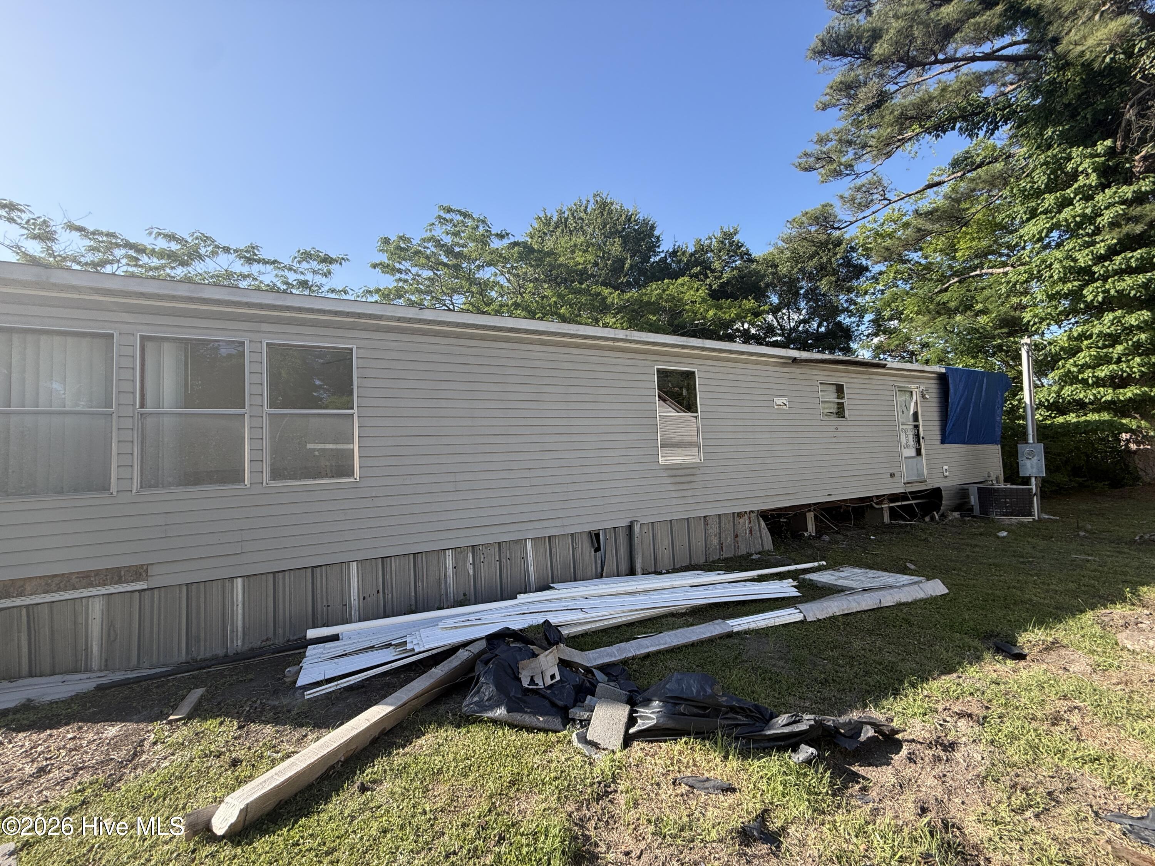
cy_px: 433
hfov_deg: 102.1
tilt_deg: +5.3
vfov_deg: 85.7
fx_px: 467
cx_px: 578
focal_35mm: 14
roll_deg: +2.7
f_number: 2.2
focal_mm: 2.22
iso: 40
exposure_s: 1/574
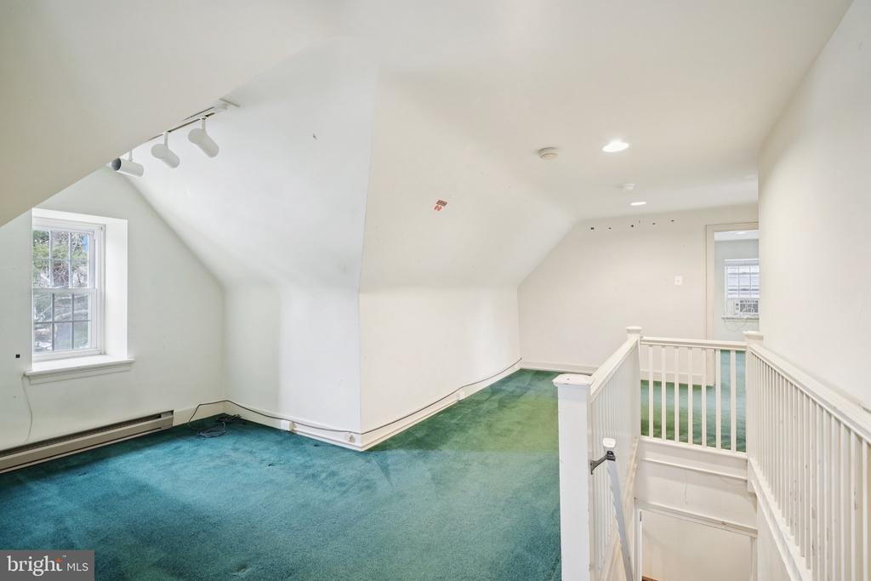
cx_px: 436
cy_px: 290
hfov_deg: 96.7
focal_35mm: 16
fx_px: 387
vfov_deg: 73.8
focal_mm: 16
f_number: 8
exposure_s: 1/3.33
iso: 400
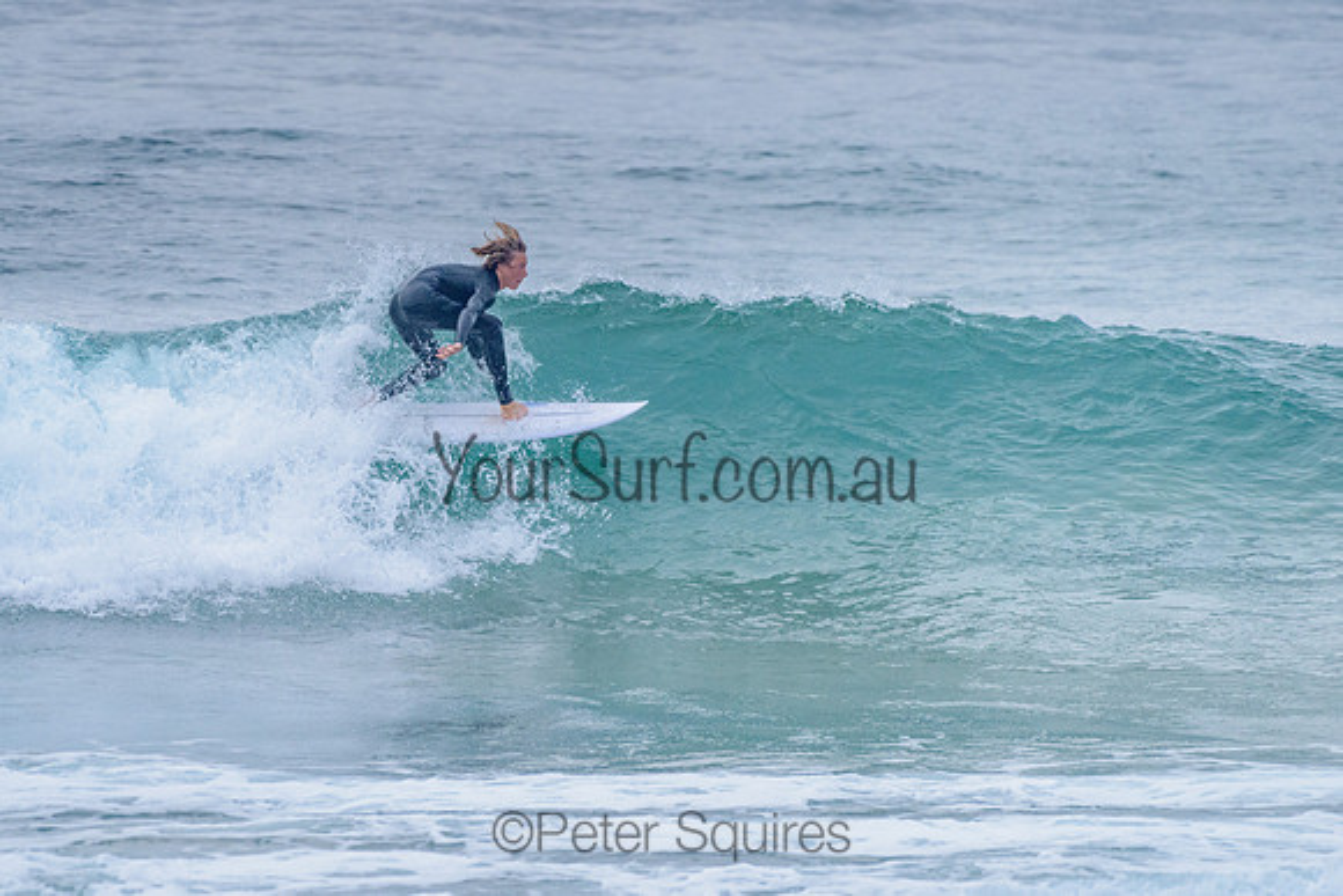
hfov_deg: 3.4
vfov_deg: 2.2
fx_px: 22867
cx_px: 525
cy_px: 439
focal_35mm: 613
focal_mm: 500
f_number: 5.6
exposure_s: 1/2000
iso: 1600
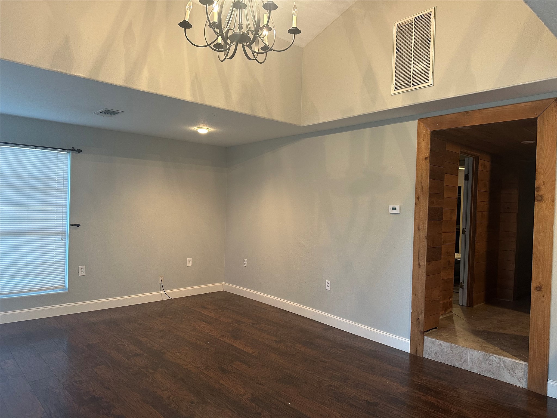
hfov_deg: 71.6
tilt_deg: +0.2
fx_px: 386
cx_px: 278
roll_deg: -1.5
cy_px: 209
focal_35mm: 24
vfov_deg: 56.8
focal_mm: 6.86
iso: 250
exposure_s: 1/60
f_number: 1.78
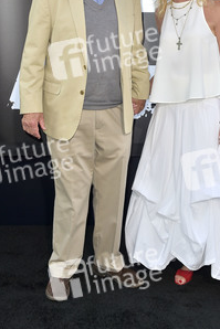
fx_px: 467
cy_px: 109
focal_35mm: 51
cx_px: 138
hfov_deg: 26.4
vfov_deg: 38.4
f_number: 6.3
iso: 250
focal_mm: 38
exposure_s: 1/250
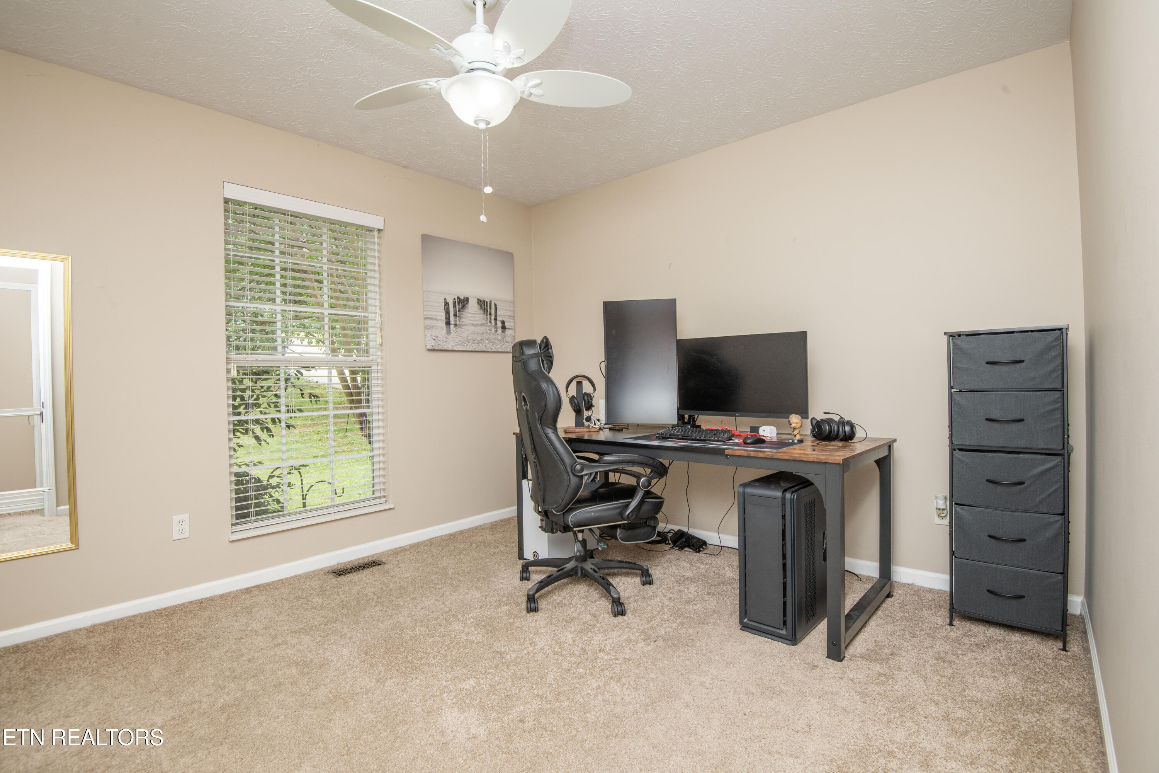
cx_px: 580
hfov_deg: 96.7
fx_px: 515
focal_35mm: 16
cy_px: 386
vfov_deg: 73.7
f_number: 10
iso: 400
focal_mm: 16
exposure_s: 1/60
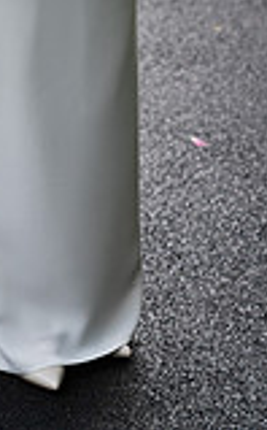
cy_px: -176
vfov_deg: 11.3
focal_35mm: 179
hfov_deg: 7.3
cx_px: -46
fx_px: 2090
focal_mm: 62
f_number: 2.8
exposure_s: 1/200
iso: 400
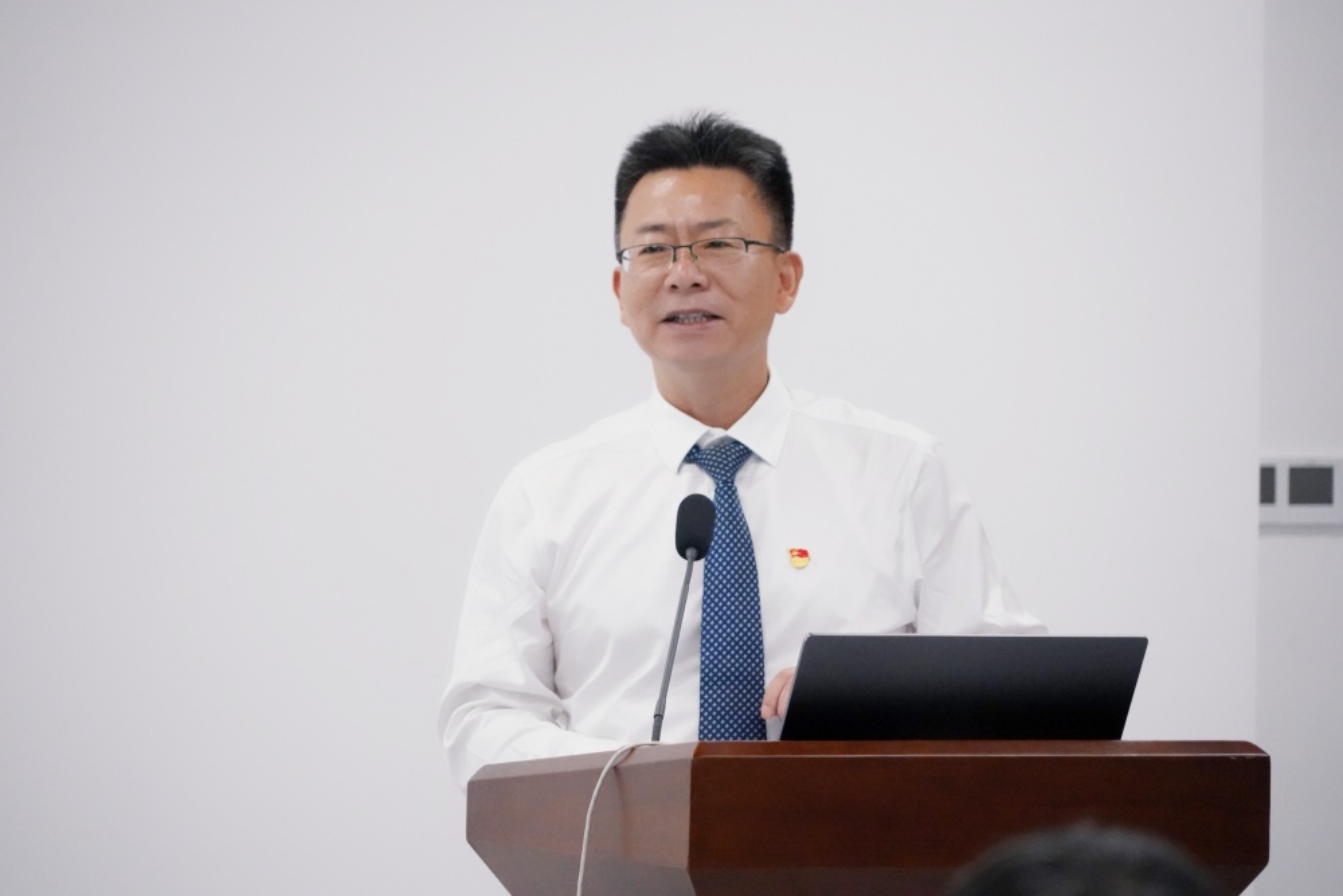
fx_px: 8954
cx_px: 672
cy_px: 448
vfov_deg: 5.7
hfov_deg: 8.6
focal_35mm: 240
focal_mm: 240
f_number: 6.3
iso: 16000
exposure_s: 1/320
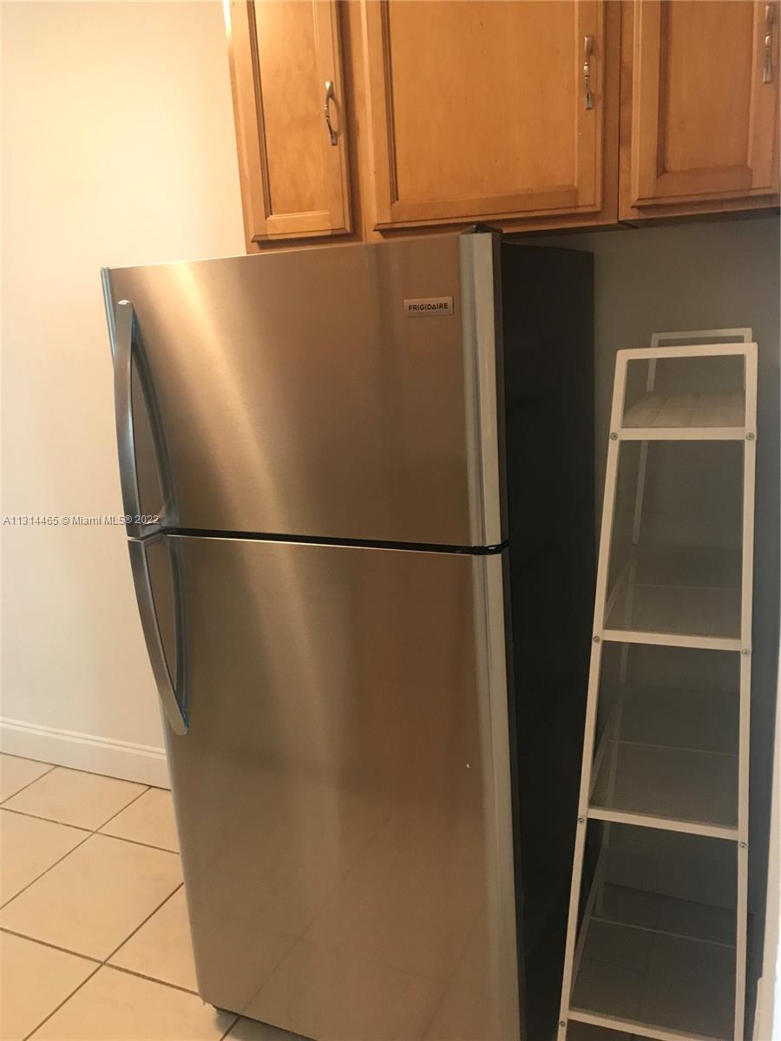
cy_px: 520
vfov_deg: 63.4
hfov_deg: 49.7
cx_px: 390
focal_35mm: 28
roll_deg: +3.0
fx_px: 842
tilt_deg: -14.0
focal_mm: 3.99
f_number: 1.8
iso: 80
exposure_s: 1/15
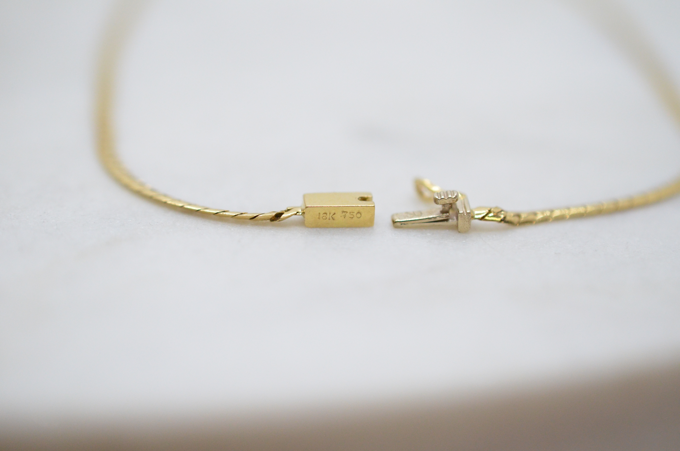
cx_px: 340
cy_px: 226
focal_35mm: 60
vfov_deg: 22.5
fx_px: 1131
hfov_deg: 33.5
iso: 2500
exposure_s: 1/2000
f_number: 4
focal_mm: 40
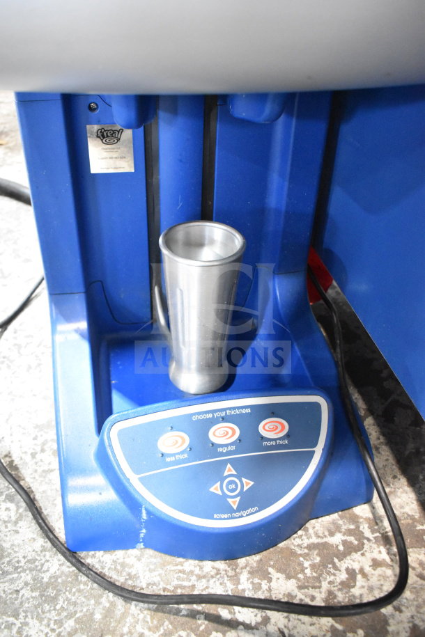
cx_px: 212
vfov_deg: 59.5
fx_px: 558
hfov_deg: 41.7
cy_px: 318
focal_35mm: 32
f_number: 5
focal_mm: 21
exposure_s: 1/100
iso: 6400
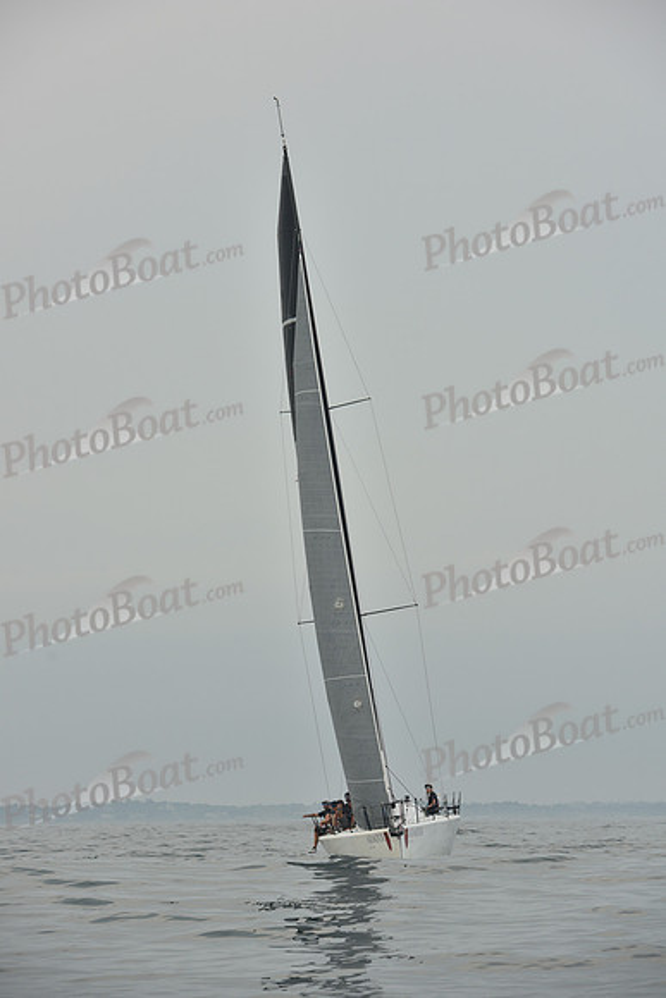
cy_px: 499
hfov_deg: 10.6
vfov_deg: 15.8
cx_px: 333
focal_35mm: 130
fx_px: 3605
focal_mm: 130
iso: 250
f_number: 7.1
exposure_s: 1/640
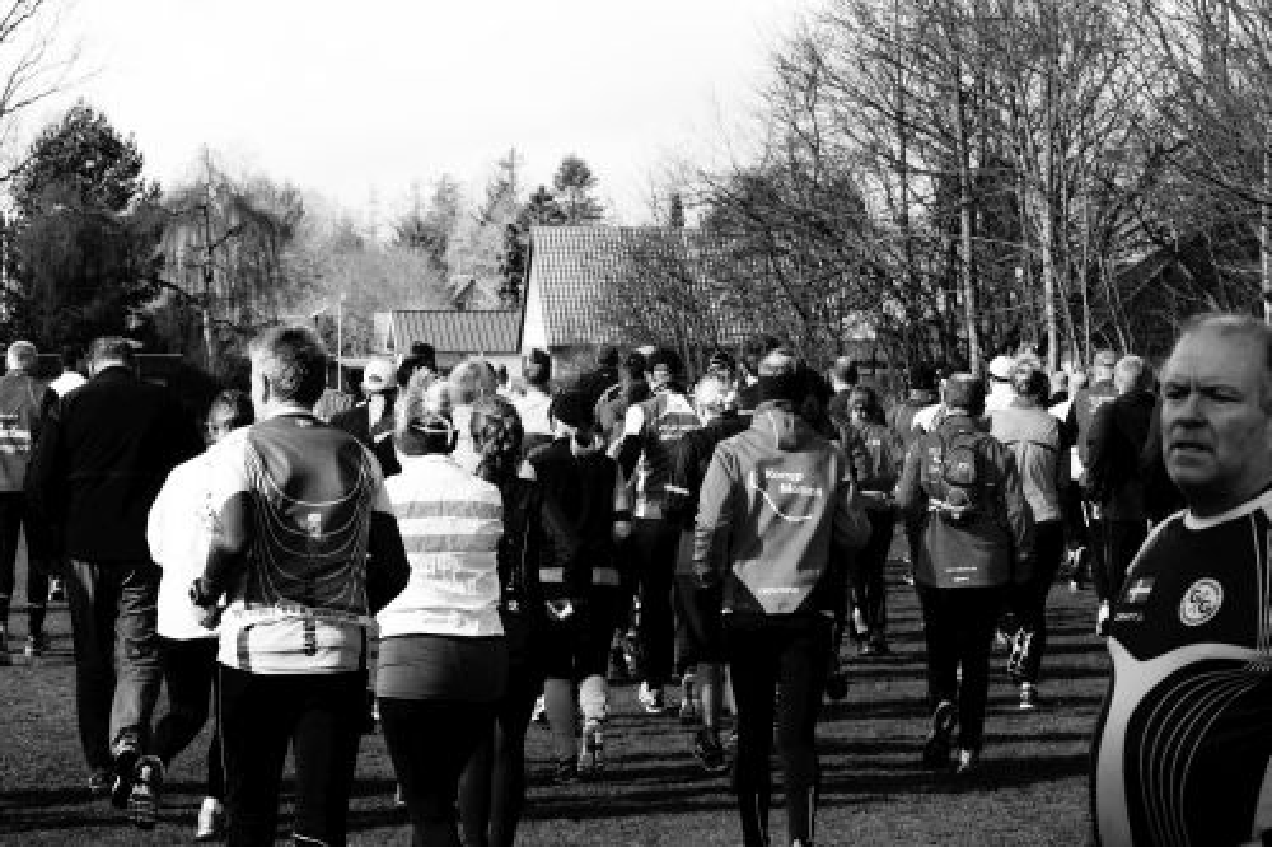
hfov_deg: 19.5
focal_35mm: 105
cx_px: 636
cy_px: 424
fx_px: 3709
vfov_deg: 13.0
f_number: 11
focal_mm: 70
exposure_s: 1/2500
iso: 3200
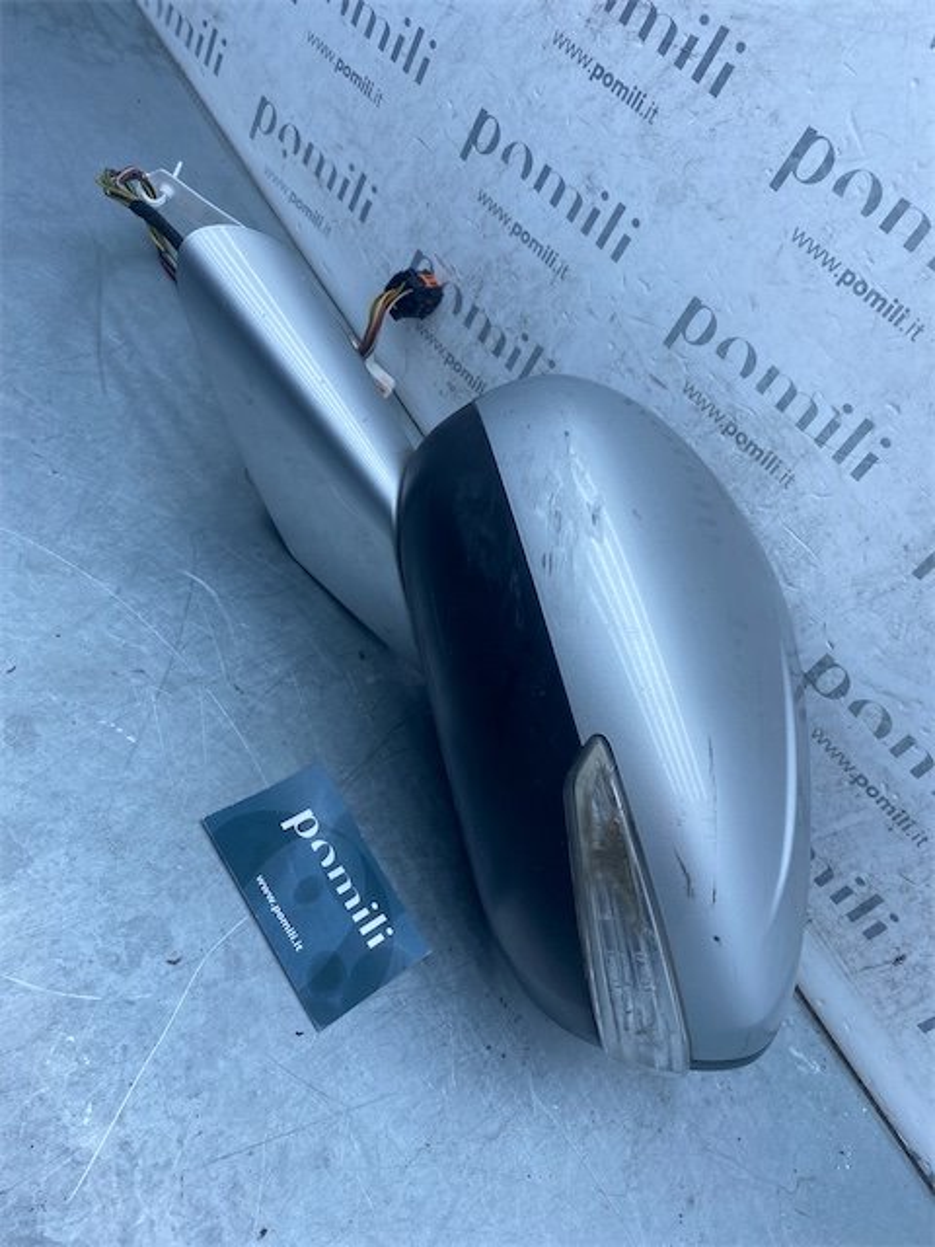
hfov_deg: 53.1
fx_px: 936
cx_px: 468
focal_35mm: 26
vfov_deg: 67.3
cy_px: 624
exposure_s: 1/822
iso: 32
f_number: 1.8
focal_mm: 4.25
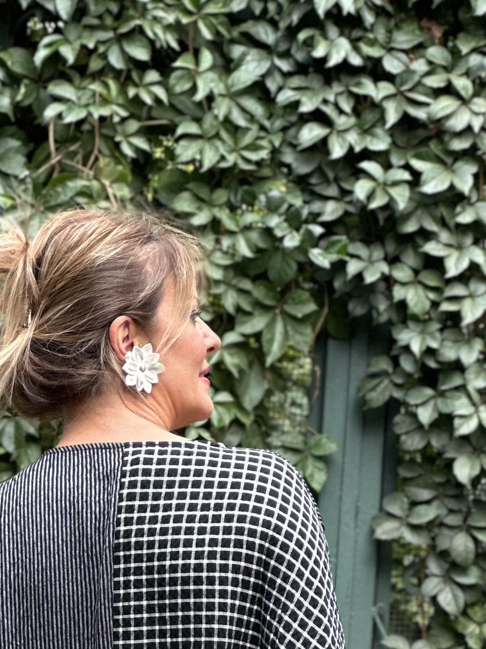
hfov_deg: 6.8
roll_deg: -4.6
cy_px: 894
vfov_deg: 8.9
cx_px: 190
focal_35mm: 219
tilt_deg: -1.0
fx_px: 4101
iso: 50
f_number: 2.8
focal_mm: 9
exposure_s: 1/121
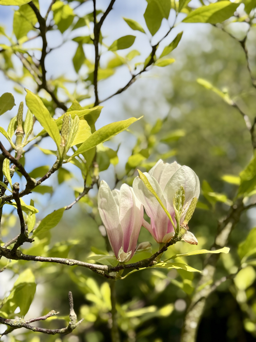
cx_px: 128
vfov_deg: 39.7
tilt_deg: +17.4
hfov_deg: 30.3
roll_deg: -1.1
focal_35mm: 48
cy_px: 171
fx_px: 473
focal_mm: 6.76
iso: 64
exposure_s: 1/4329
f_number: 1.78
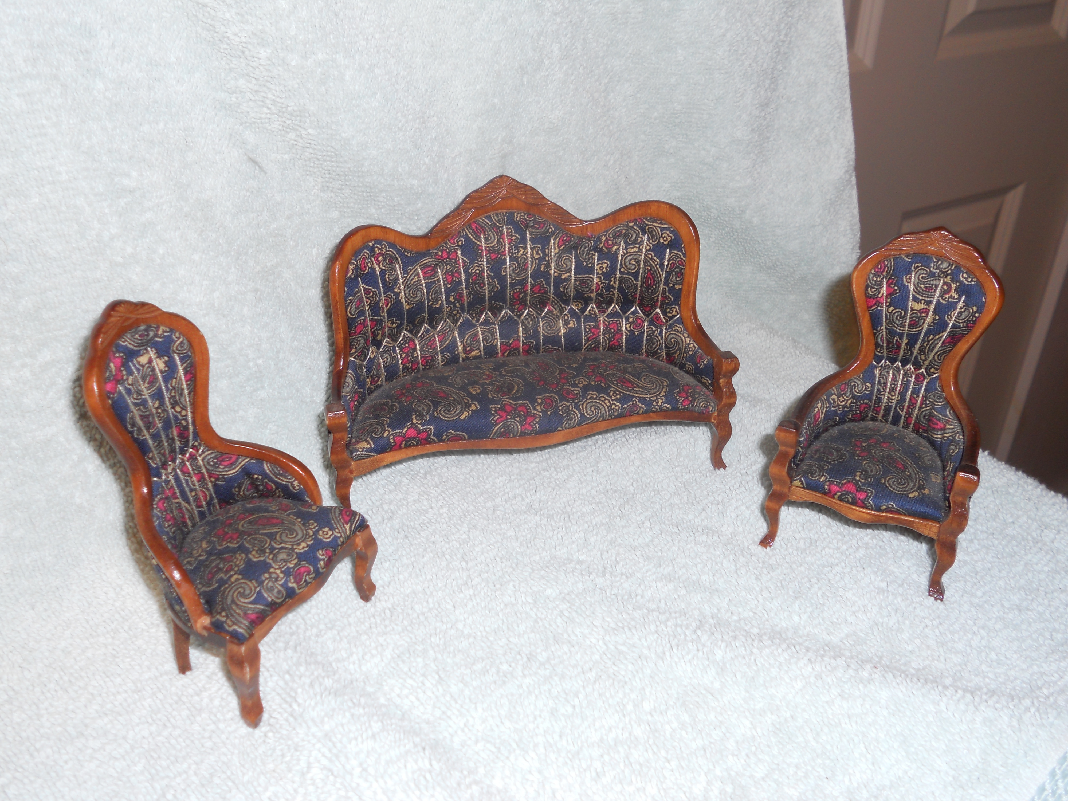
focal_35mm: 32
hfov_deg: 56.8
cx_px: 534
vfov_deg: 44.2
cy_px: 400
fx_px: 987
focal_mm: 5.8
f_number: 3.5
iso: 80
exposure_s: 1/25
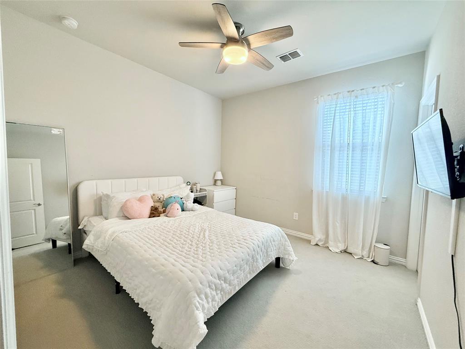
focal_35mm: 14
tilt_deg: -4.1
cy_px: 174
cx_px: 232
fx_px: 188
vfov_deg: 85.7
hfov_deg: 102.1
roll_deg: -1.5
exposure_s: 1/120
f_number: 2.2
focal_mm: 2.22
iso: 320
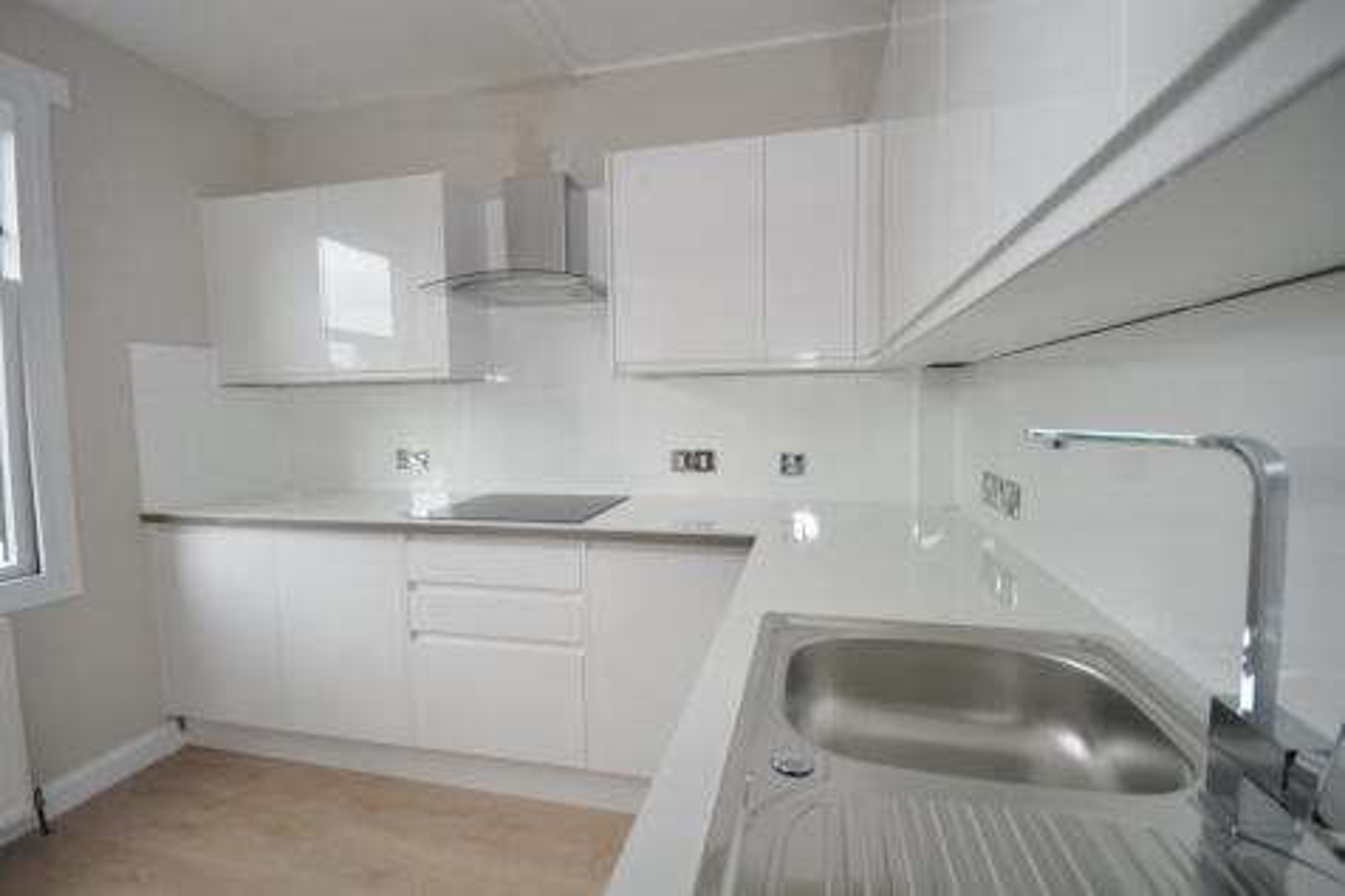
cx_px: 672
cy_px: 448
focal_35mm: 15
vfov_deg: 77.3
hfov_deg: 100.4
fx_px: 560
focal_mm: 10
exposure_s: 1/60
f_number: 4
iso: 450
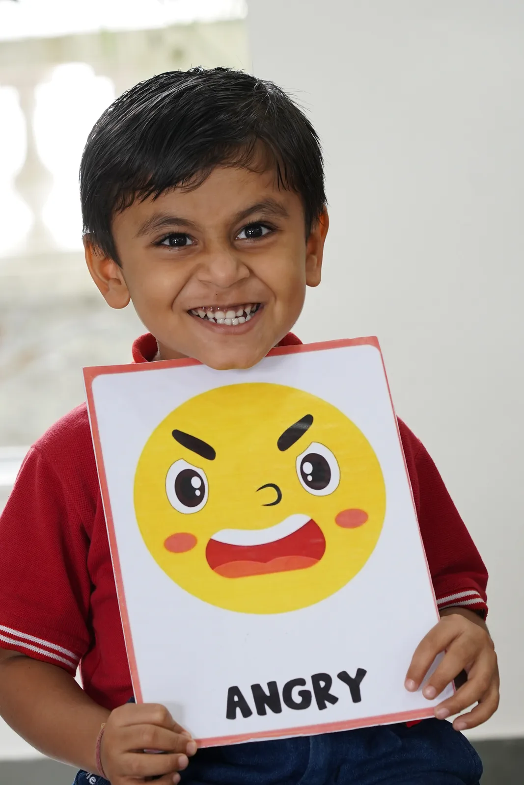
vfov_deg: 14.0
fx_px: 3209
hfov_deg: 9.3
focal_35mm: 147
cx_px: 262
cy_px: 392
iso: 1600
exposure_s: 1/160
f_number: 5.6
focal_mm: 98
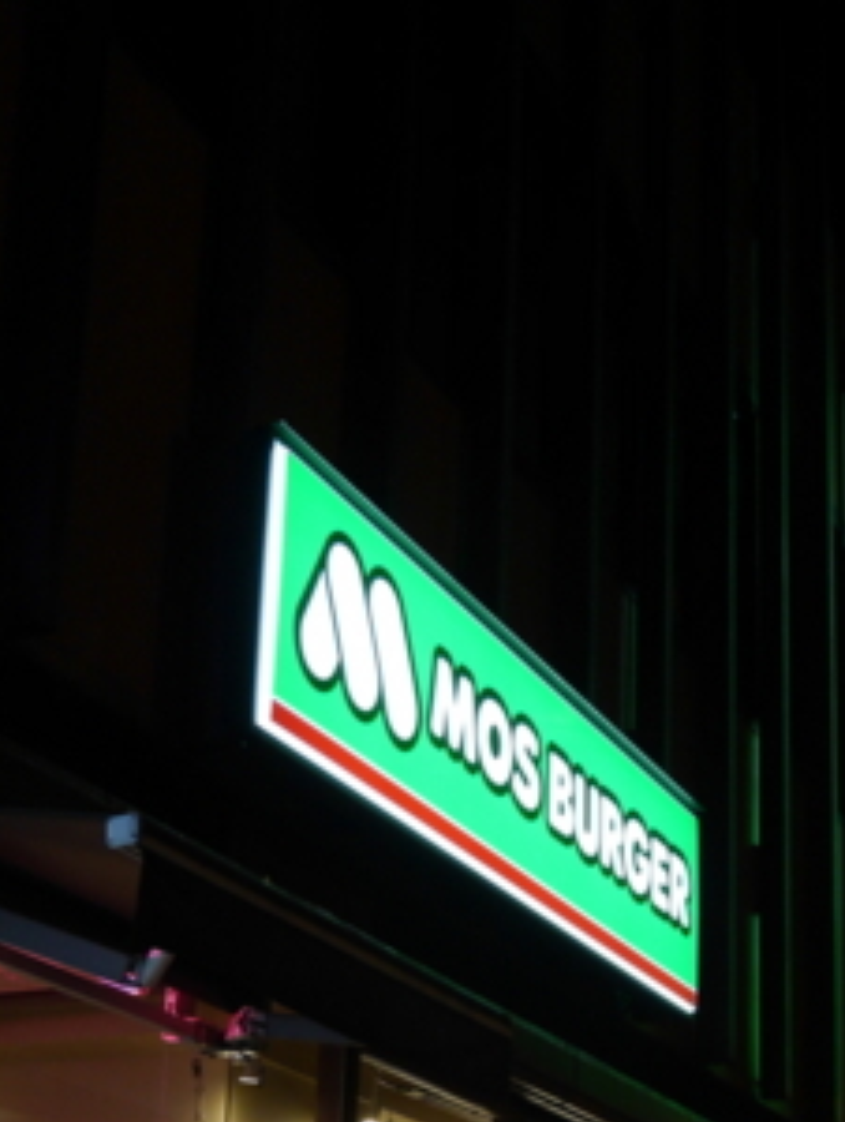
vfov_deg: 27.9
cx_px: 525
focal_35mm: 68
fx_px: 2207
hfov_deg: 21.6
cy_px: 901
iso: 800
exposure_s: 1/60
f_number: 4.1
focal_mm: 17
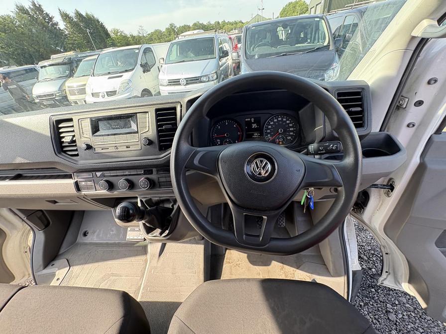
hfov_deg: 102.1
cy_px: 167
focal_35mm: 14
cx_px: 223
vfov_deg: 85.7
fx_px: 180
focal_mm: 2.22
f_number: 2.2
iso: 100
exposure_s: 1/99
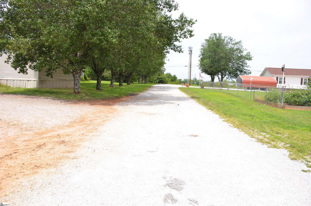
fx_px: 233
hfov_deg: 67.5
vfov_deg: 47.7
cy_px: 103
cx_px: 156
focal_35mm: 27
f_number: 8
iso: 100
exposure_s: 1/250
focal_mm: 18
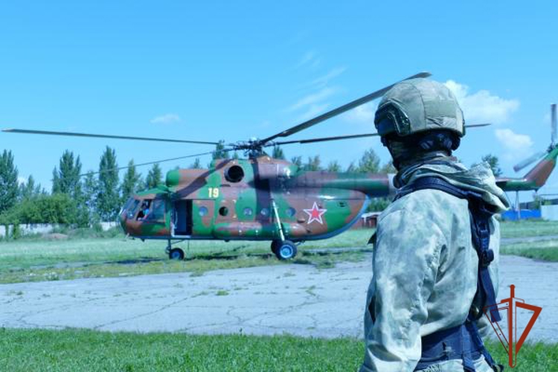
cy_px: 186
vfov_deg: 29.9
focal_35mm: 45
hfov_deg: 43.6
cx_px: 279
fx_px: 697
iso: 125
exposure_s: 1/1600
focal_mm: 16.49
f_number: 3.5
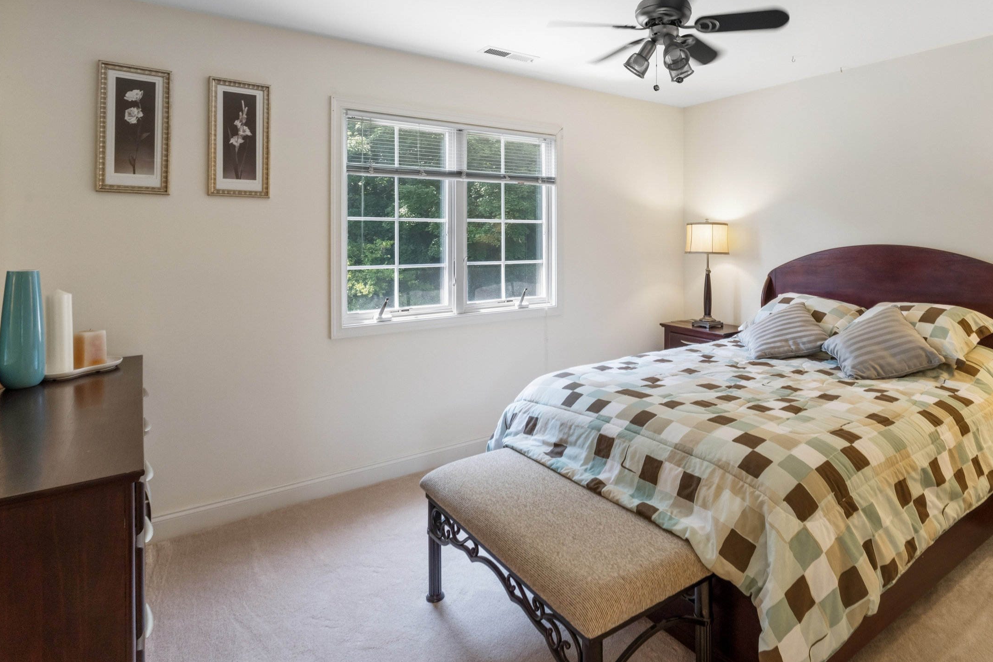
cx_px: 596
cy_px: 226
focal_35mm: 20
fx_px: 552
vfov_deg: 60.6
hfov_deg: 82.9
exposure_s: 1/8
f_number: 13
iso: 400
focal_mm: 14
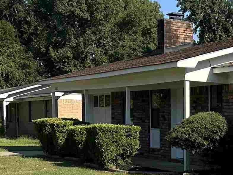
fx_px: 633
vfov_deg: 15.4
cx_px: 318
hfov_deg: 19.0
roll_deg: -1.3
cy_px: 180
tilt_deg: -3.9
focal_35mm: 94
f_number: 1.78
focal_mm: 6.86
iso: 80
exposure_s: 1/3356
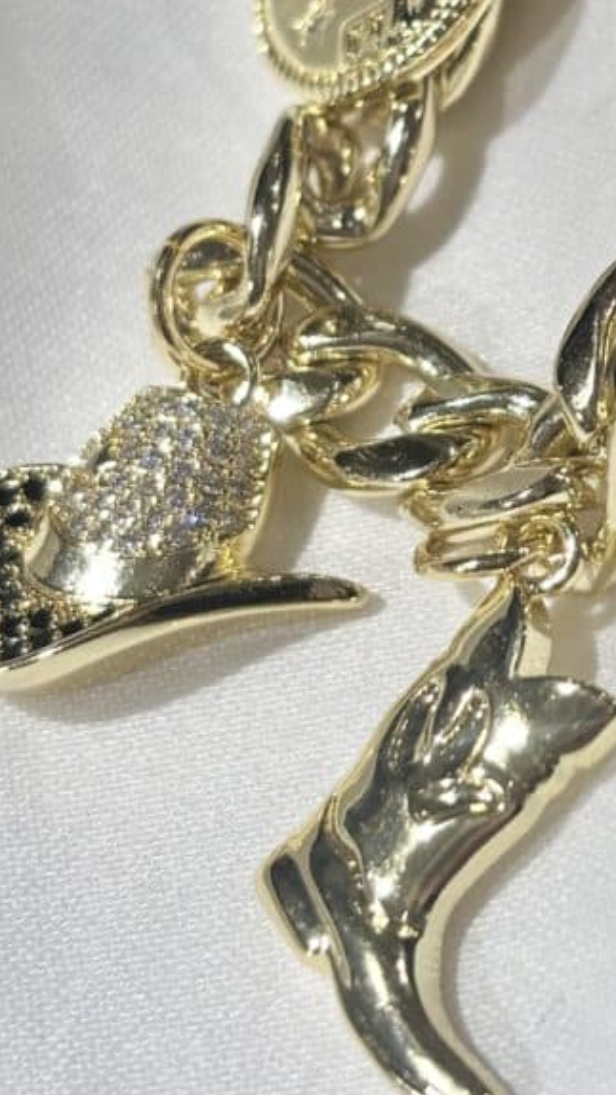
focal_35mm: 101
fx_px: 2932
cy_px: 305
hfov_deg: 11.9
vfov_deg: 21.0
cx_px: 622
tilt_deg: -63.8
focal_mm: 5.96
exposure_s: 1/268
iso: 32
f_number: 1.6
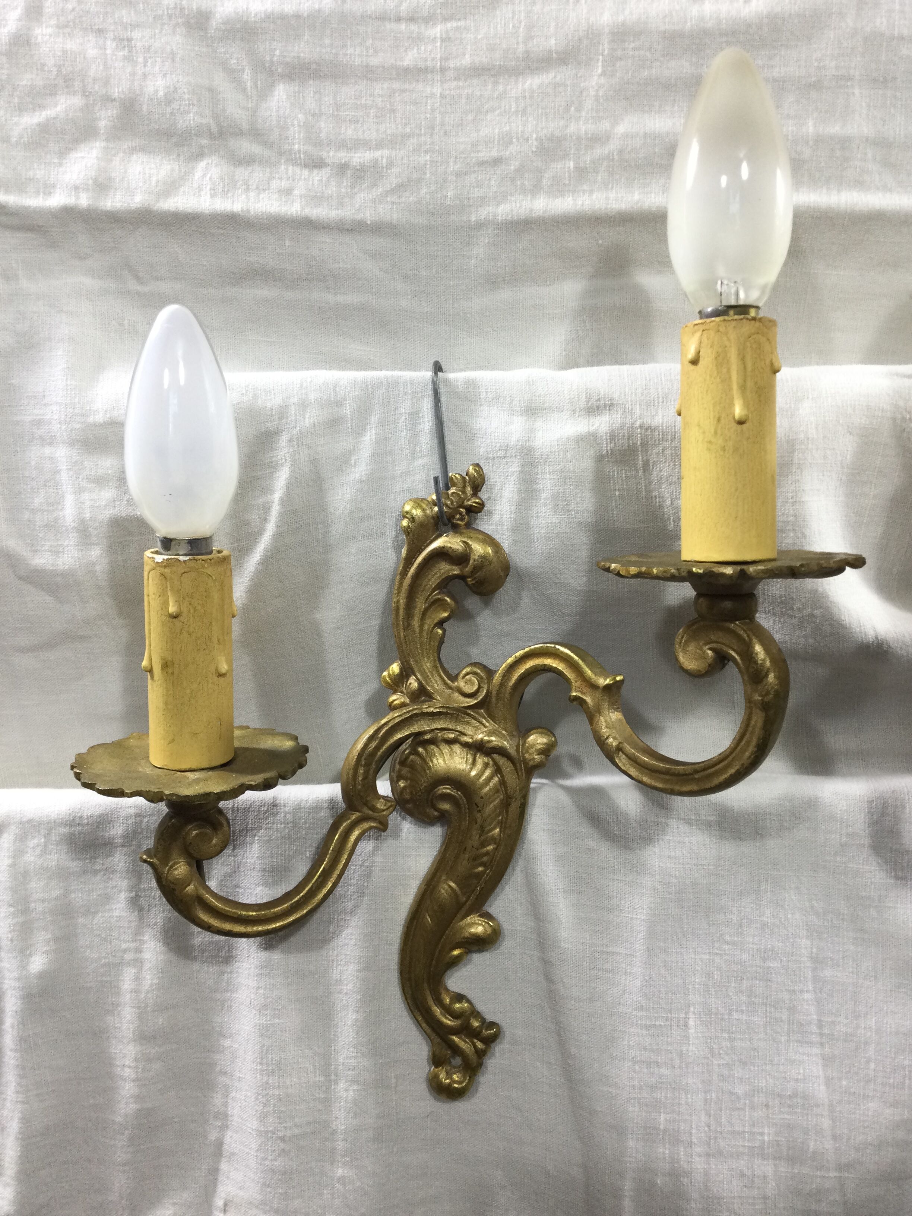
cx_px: 456
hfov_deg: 45.4
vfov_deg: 58.4
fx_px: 1089
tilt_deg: -4.4
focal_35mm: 31
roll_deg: +0.3
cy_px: 608
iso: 25
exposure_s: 1/33
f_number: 2.4
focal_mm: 3.3
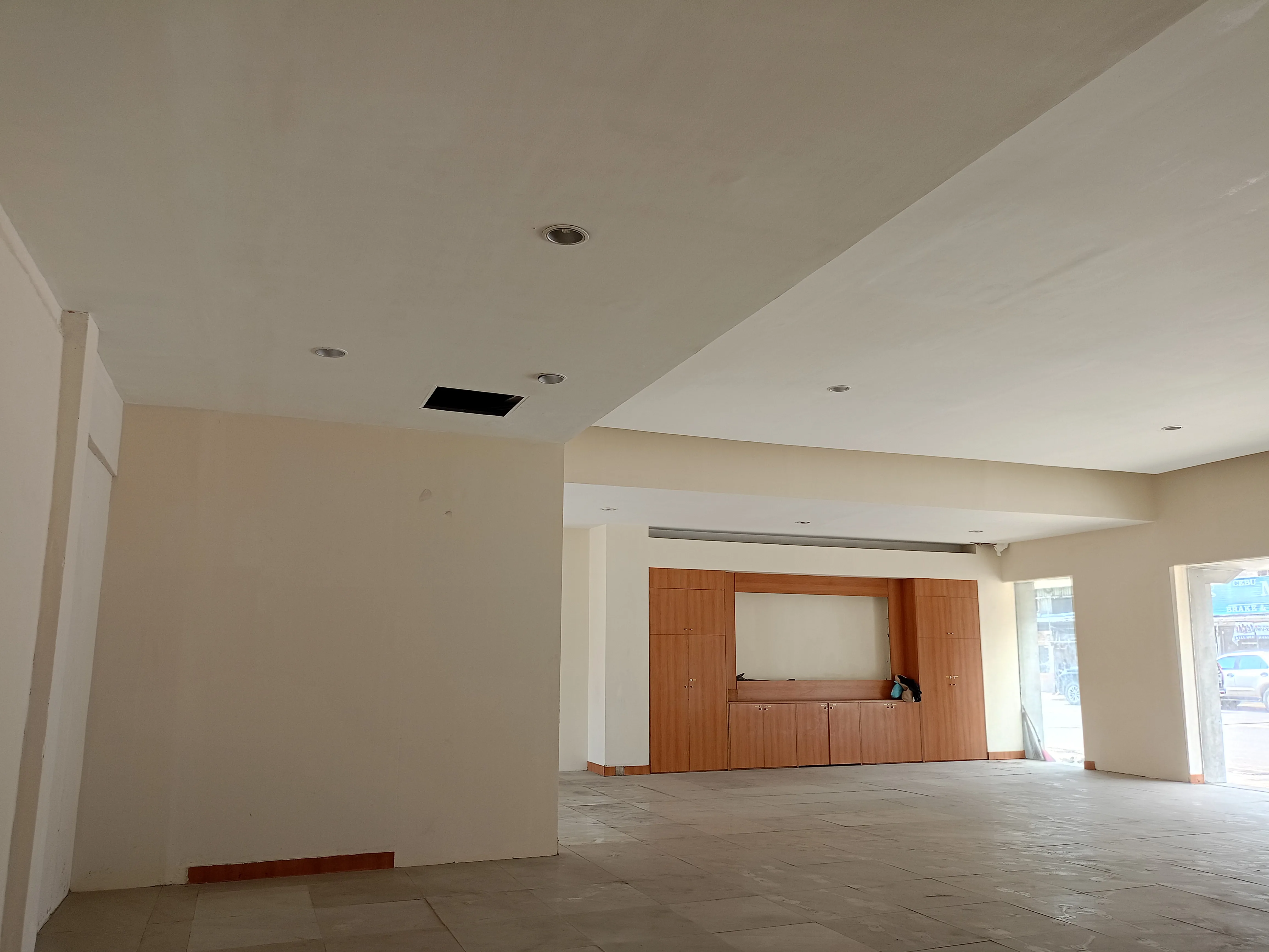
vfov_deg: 49.7
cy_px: 476
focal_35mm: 28
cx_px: 634
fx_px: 1026
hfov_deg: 63.4
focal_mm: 4.7
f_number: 1.79
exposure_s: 1/100
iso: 199
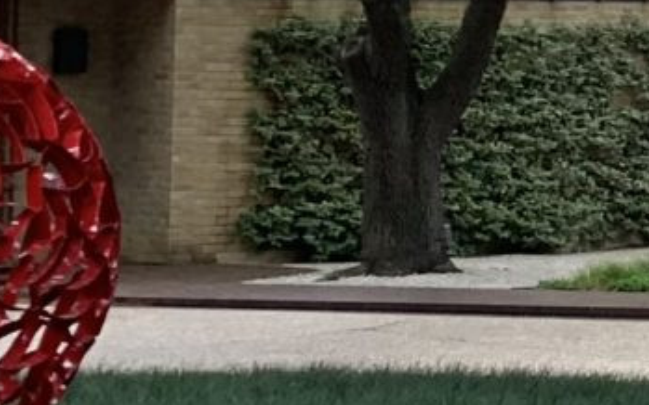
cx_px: 2295
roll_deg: -2.1
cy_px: -2
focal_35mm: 202
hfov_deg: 8.0
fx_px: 3572
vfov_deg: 6.5
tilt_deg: +1.5
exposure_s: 1/122
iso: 25
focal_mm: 4.25
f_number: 1.8
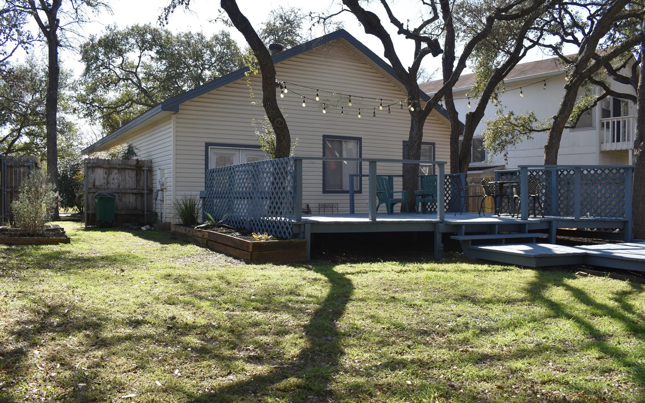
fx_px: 545
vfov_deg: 40.6
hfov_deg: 61.2
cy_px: 206
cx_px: 322
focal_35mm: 31
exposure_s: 1/125
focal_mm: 20
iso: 100
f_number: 8
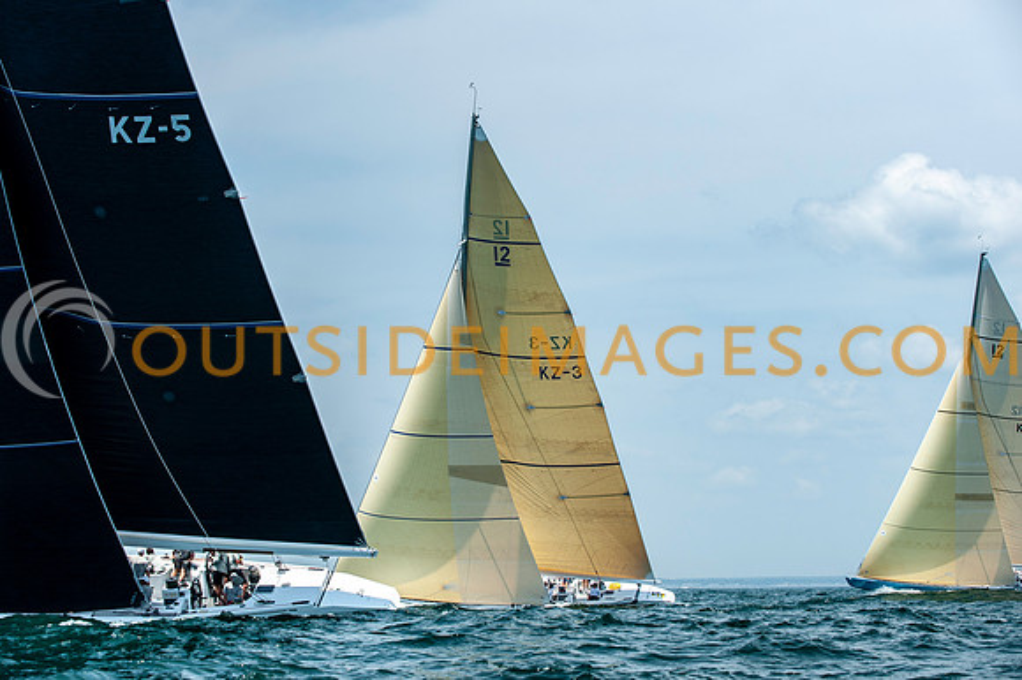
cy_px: 340
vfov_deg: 16.4
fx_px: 2366
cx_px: 511
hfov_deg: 24.4
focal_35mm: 83
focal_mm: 80
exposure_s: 1/2500
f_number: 5
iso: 320
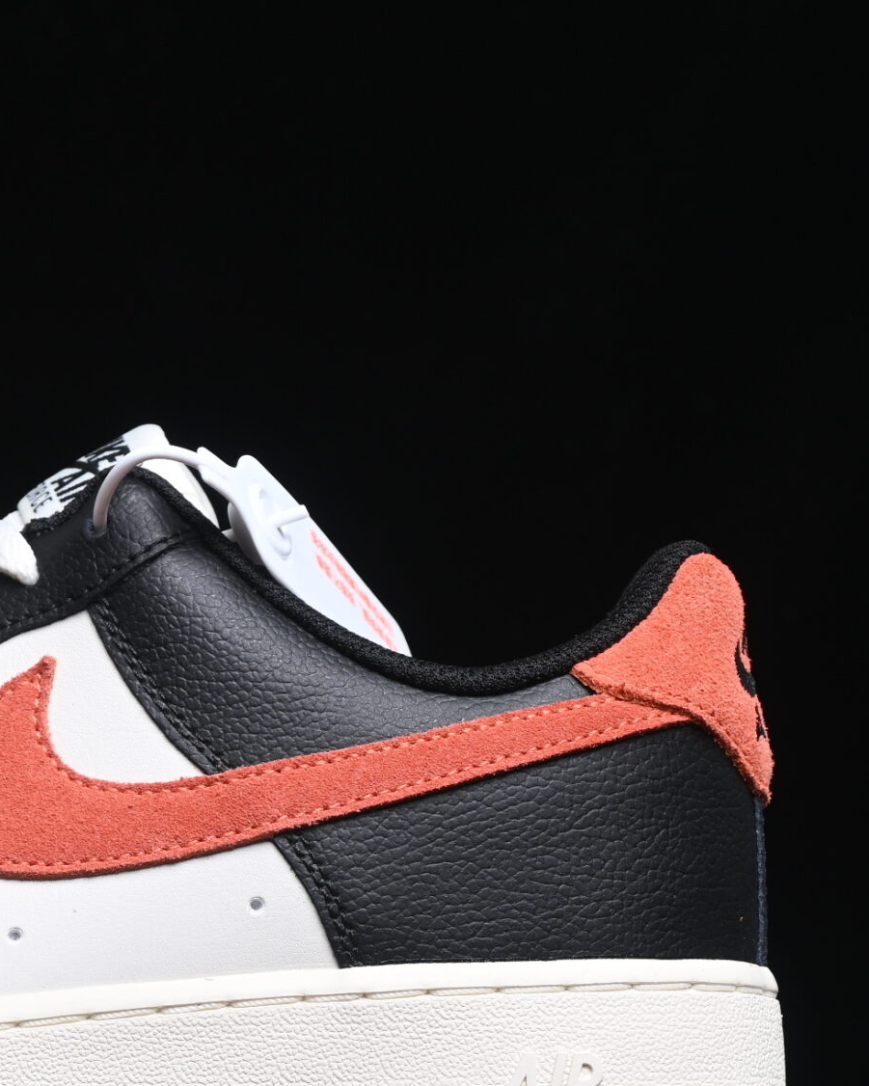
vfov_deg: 12.0
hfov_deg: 9.6
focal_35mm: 160
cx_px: -36
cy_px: 692
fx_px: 5143
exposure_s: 1/60
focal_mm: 50
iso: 160
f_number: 6.3
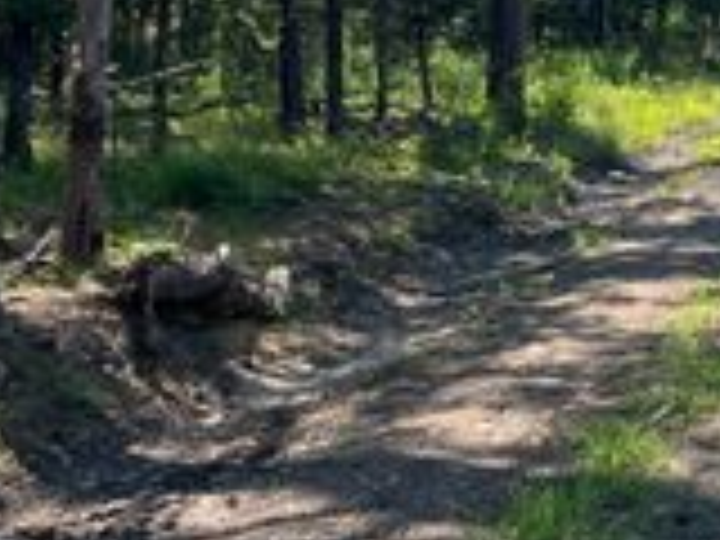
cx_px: 947
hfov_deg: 24.2
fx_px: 1456
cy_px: -74
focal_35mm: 70
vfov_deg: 20.0
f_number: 1.6
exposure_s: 1/2137
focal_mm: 5.1
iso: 50
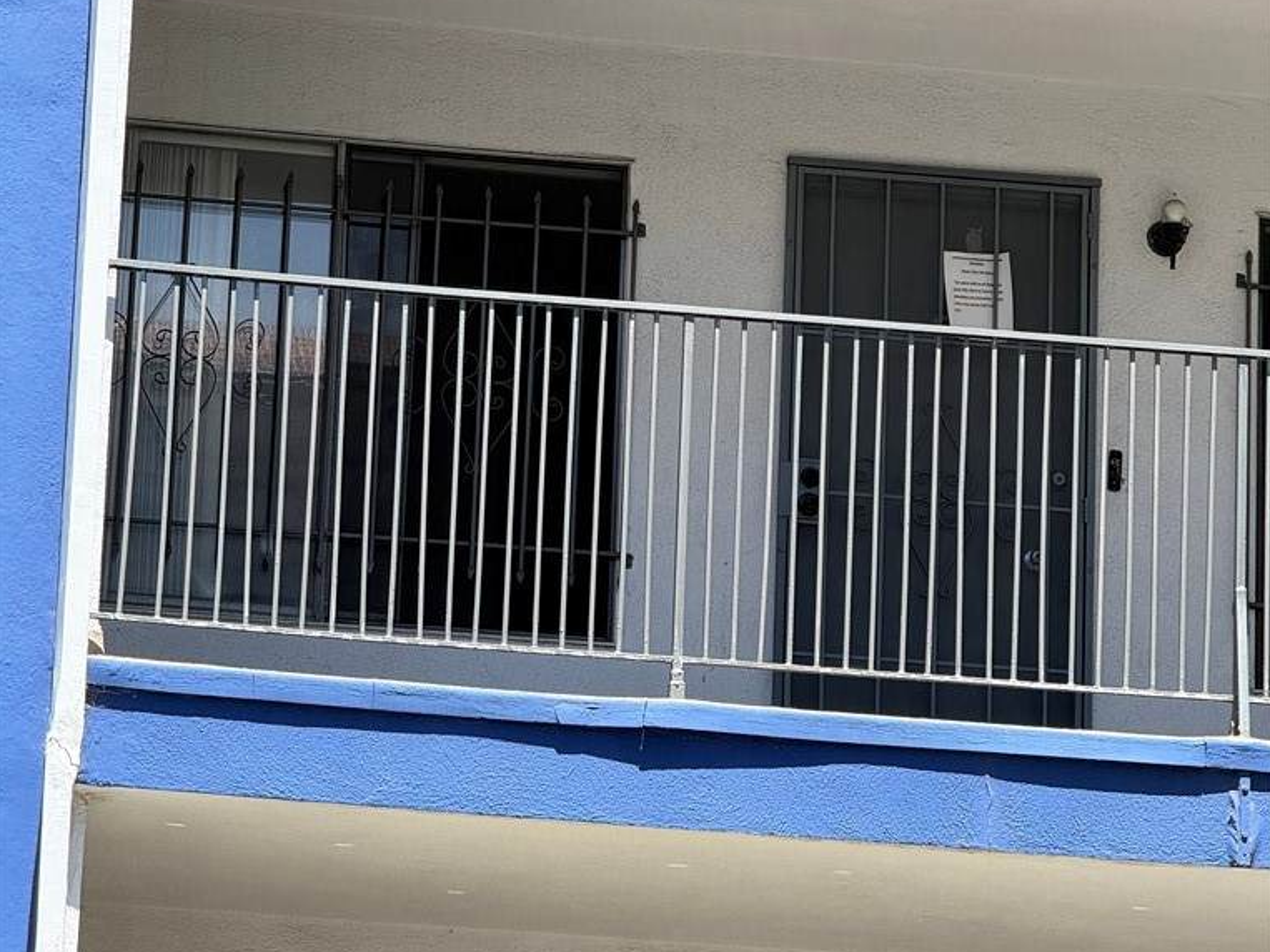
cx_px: 634
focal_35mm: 161
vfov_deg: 9.2
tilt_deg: +14.7
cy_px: 350
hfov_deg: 12.3
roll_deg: -2.1
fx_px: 5906
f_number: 2.8
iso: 64
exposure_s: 1/511
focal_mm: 15.66
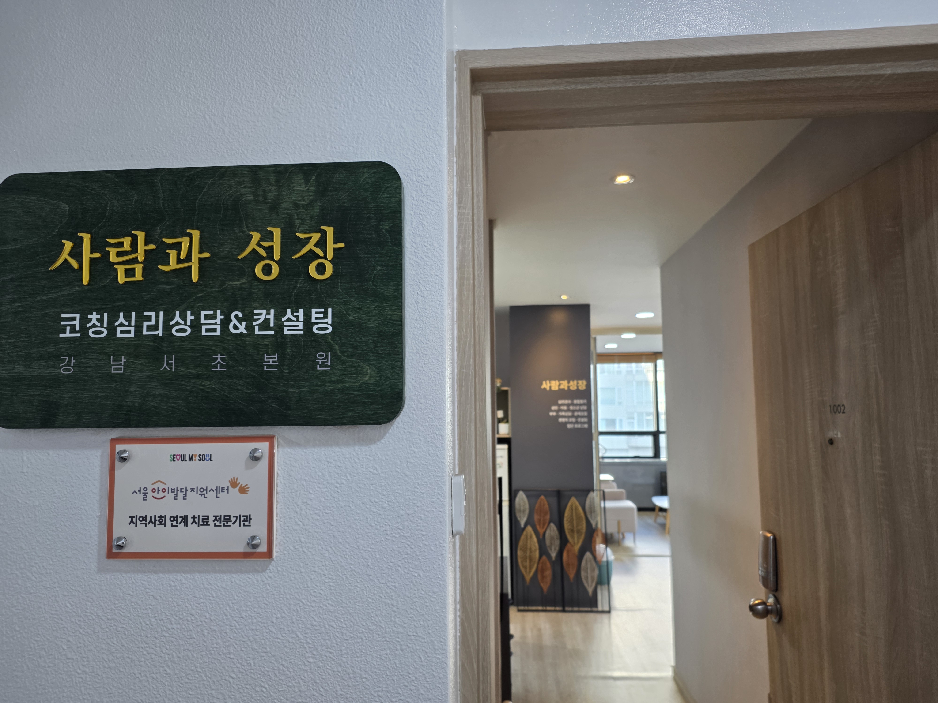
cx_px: 469
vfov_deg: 58.9
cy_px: 352
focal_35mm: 23
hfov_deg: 73.9
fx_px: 623
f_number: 1.7
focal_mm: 6.25
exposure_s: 1/120
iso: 125
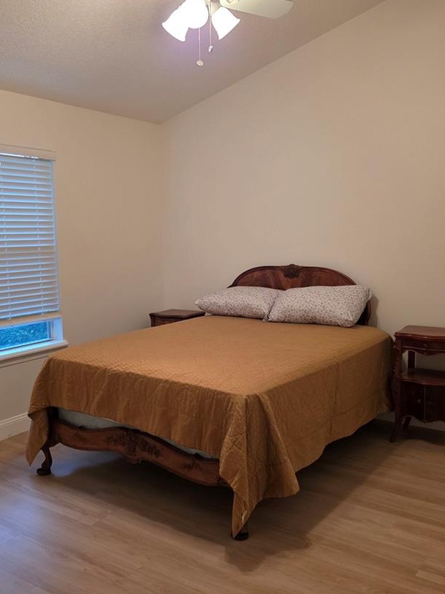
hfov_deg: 41.8
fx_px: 583
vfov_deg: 54.0
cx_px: 205
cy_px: 301
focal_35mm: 34
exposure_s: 1/120
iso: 320
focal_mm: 6.25
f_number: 1.7
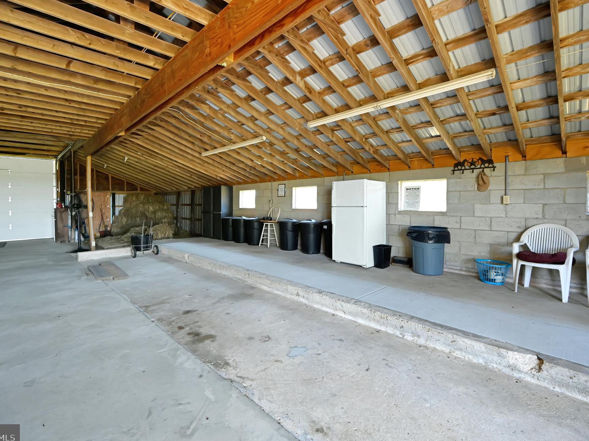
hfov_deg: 94.5
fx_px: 272
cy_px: 216
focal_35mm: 16
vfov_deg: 78.1
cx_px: 294
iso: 560
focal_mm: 14
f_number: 4
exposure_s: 1/125
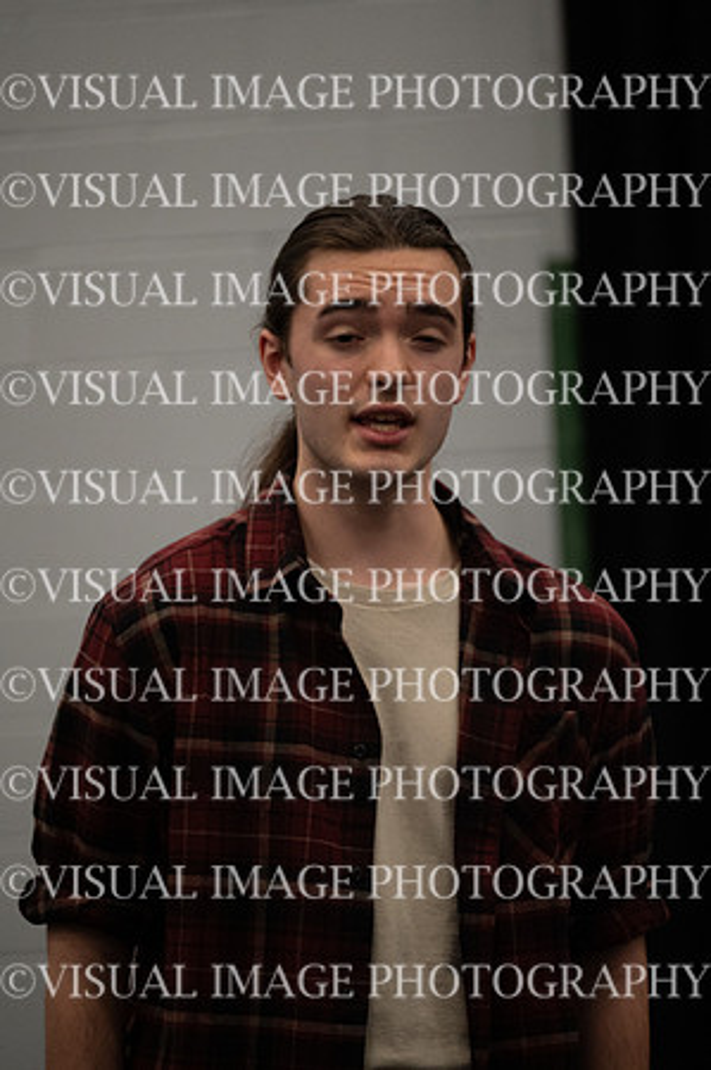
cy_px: 535
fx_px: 8462
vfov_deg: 7.2
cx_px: 356
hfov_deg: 4.8
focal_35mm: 285
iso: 5000
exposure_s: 1/160
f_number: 6.3
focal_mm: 285
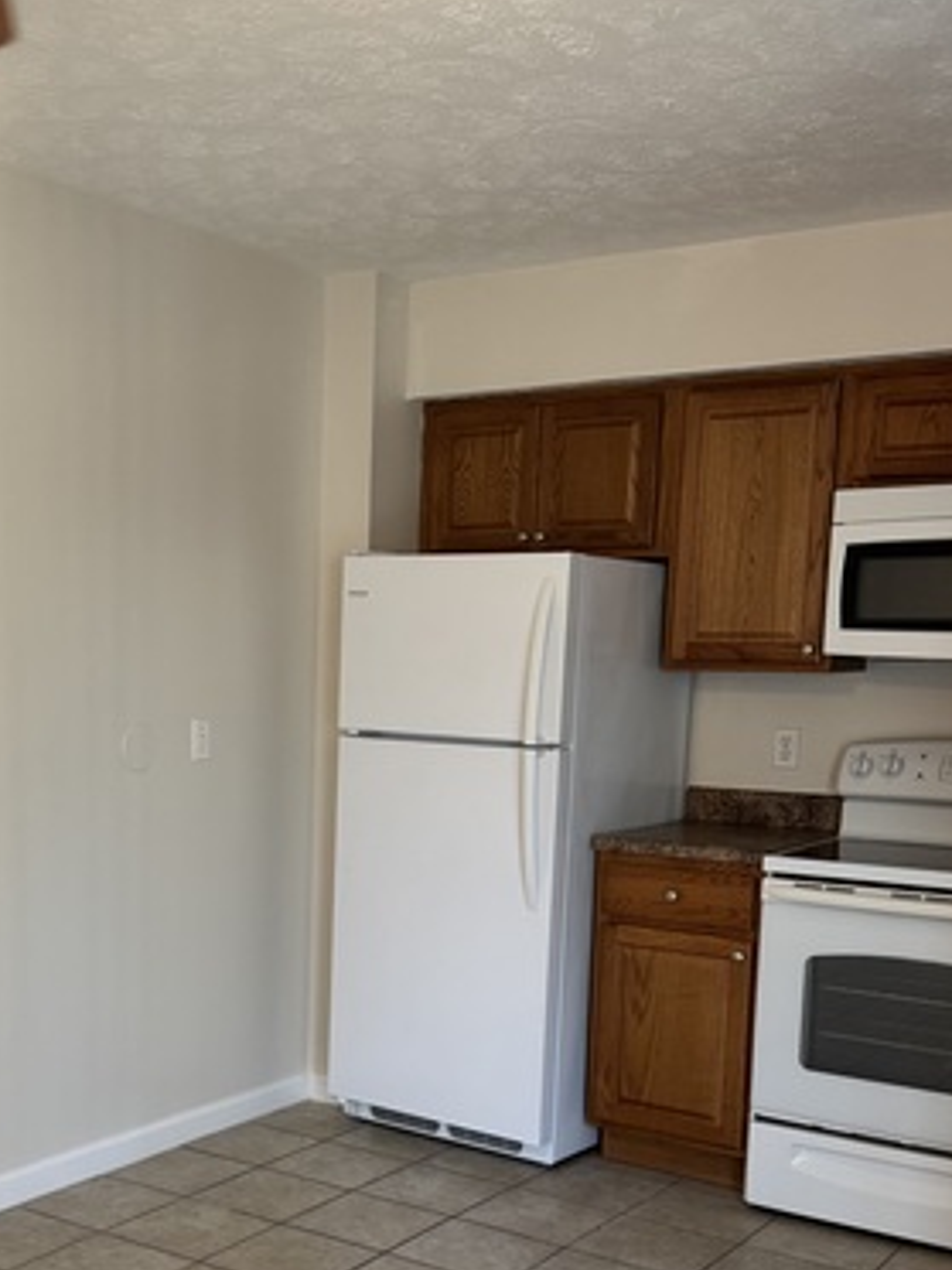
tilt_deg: -7.5
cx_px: 307
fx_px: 1577
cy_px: 896
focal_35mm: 43
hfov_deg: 33.3
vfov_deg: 42.9
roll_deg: +0.3
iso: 200
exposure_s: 1/60
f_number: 1.78
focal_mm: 6.76
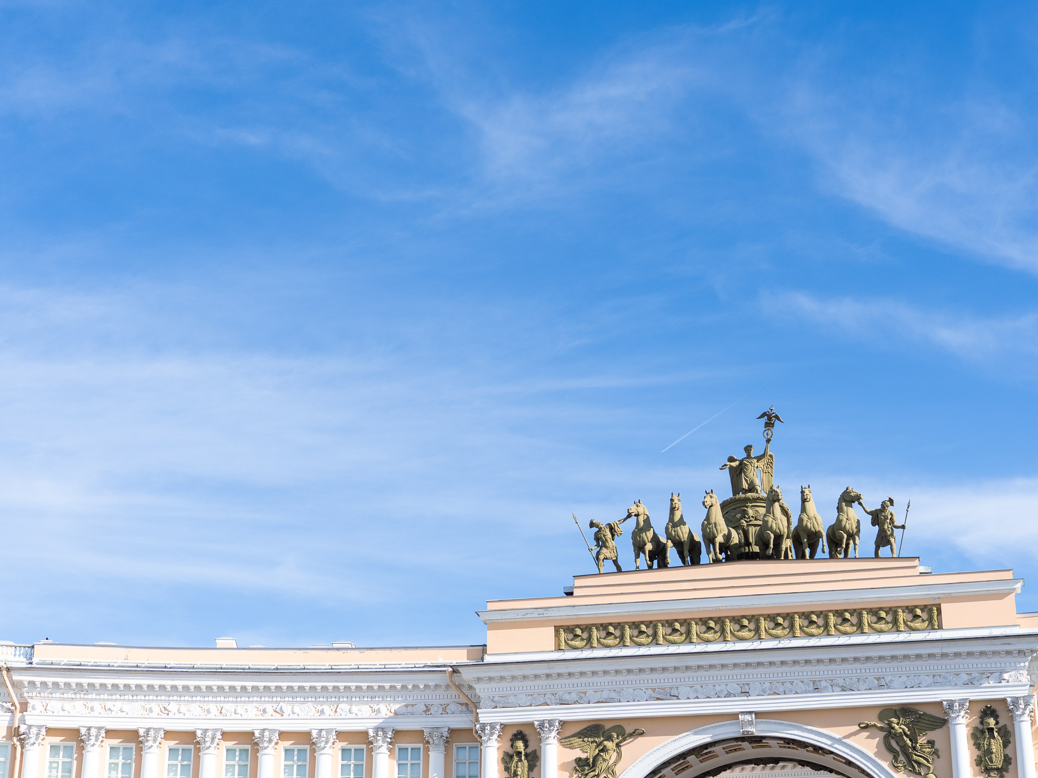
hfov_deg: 32.7
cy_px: 392
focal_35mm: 59
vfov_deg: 24.8
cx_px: 570
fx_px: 1769
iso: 200
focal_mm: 36
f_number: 2.8
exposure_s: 1/3200
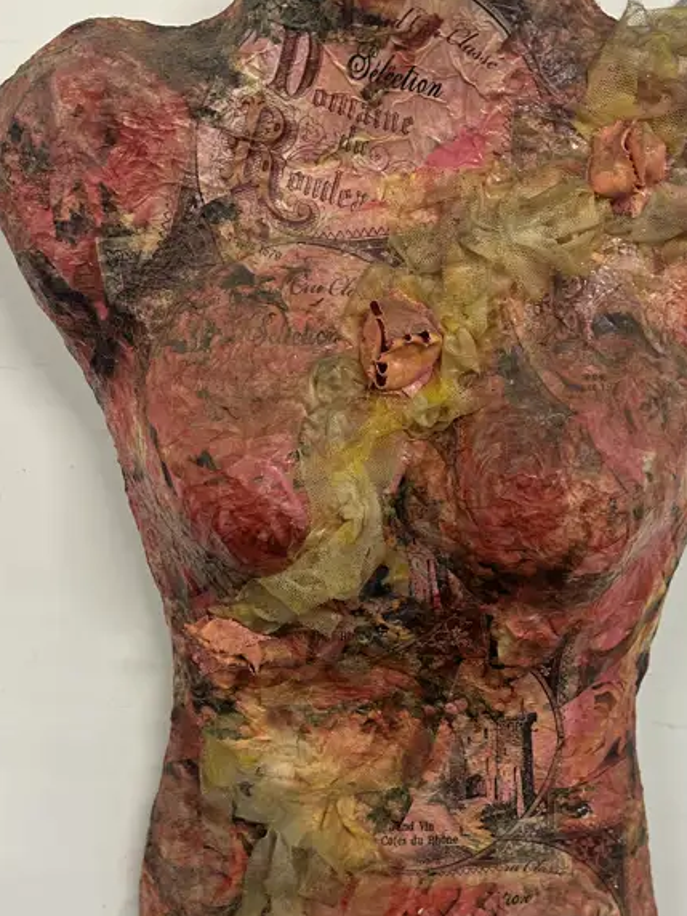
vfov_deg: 43.2
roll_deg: -1.6
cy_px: 615
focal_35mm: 43
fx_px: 1138
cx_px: 376
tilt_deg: -20.4
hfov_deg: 33.6
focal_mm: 6.86
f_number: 1.78
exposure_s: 1/50
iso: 125
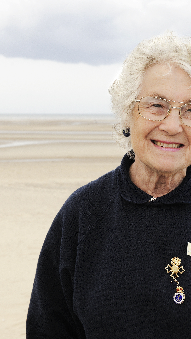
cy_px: 169
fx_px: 639
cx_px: 155
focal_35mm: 71
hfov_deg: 16.9
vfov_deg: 29.7
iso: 400
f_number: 9
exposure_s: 1/320
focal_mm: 45
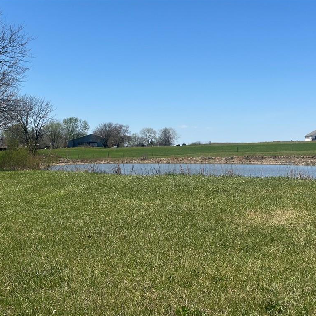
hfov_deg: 30.0
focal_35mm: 57
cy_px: 157
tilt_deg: -0.9
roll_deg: -0.1
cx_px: 177
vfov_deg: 30.0
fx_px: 589
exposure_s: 1/6623
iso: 100
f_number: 1.78
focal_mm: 6.86
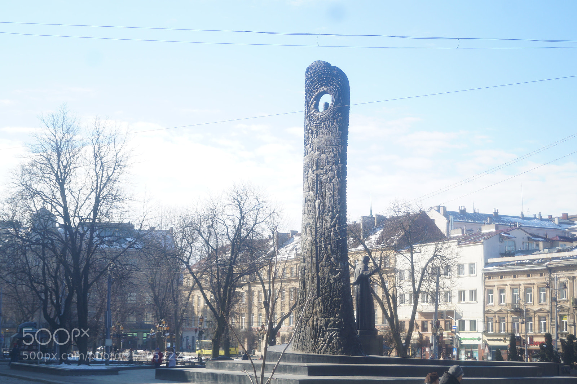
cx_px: 288
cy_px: 192
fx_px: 961
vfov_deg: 22.6
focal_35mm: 60
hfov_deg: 33.4
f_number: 11
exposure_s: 1/320
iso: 100
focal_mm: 40
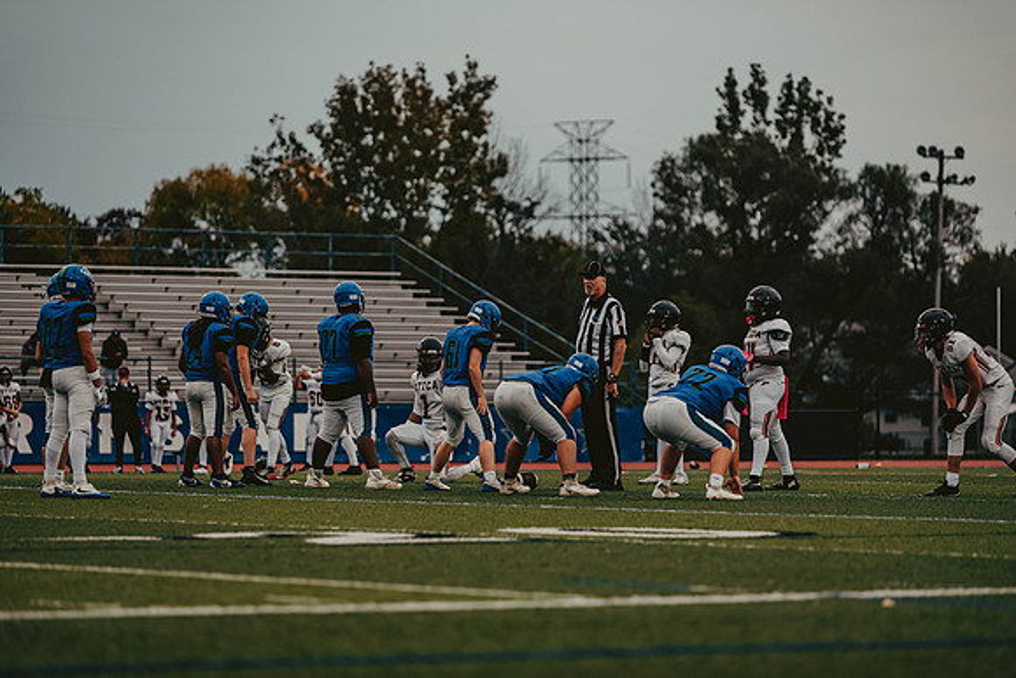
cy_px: 339
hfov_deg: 12.4
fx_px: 4658
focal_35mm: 165
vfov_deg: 8.3
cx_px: 508
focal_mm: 165
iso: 800
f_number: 3.2
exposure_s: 1/1000
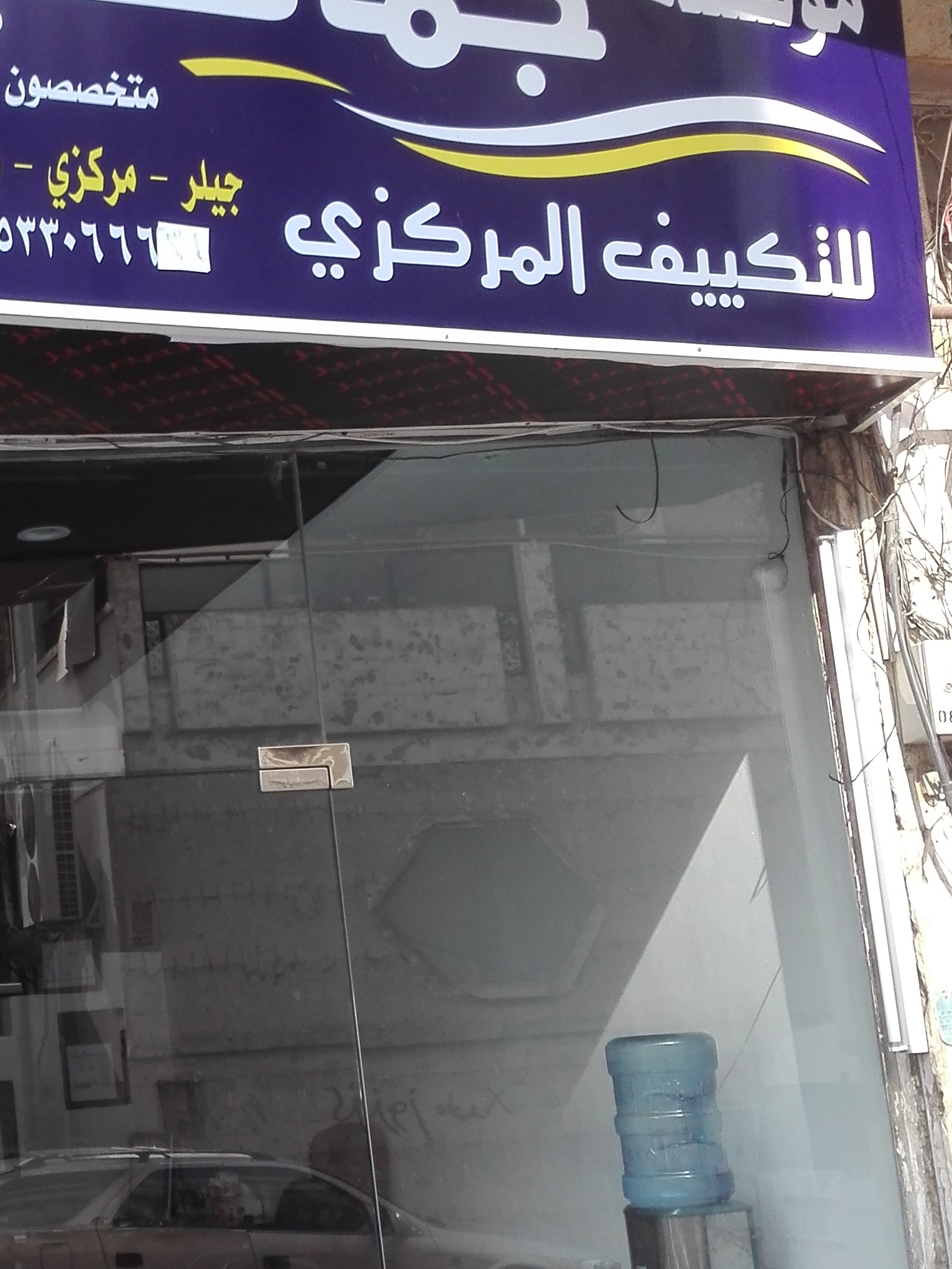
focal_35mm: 55
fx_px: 2016
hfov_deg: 25.2
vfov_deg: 34.9
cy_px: 730
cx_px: -7
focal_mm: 3.79
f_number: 2
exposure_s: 1/277
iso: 100
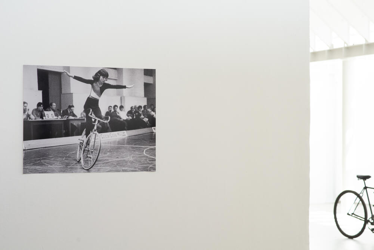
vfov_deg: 16.1
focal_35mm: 85
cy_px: 125
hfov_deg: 23.9
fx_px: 883
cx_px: 187
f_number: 6.3
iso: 200
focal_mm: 85
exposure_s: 1/100
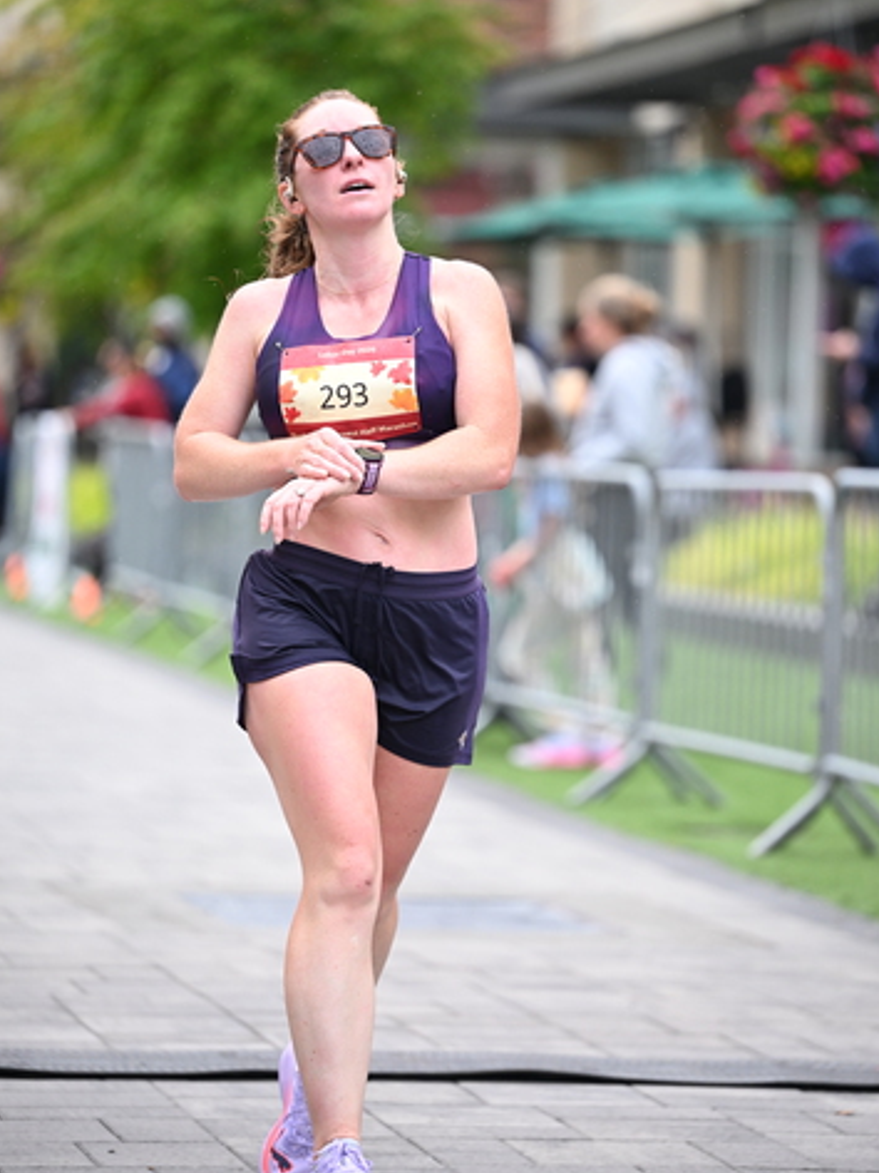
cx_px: 436
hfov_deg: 8.8
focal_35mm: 168
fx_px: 5688
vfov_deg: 11.8
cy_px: 547
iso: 1250
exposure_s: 1/1600
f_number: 2.8
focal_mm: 150
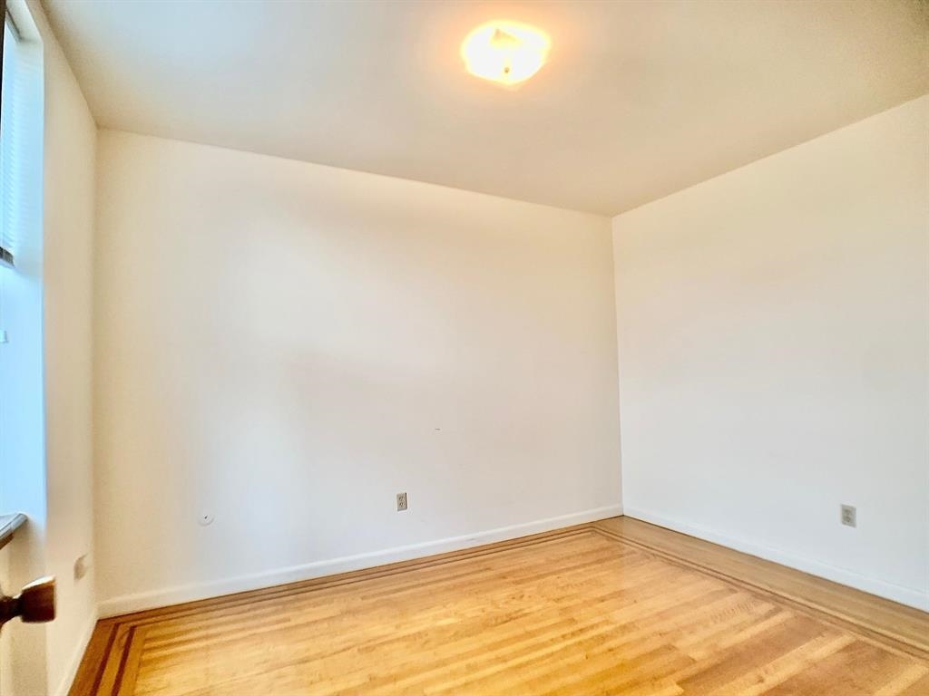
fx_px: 698
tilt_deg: +2.4
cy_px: 348
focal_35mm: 26
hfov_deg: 67.3
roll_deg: +1.4
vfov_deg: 53.1
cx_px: 464
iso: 100
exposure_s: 1/60
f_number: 1.8
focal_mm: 4.25
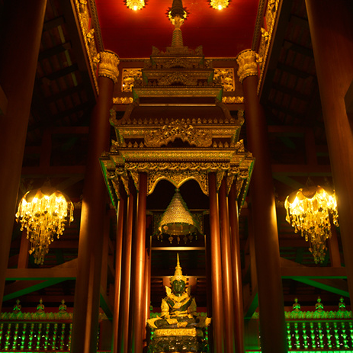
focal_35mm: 45
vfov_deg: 37.5
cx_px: 176
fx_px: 519
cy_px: 163
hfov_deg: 37.6
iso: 400
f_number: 2.8
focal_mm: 35
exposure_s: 1/15
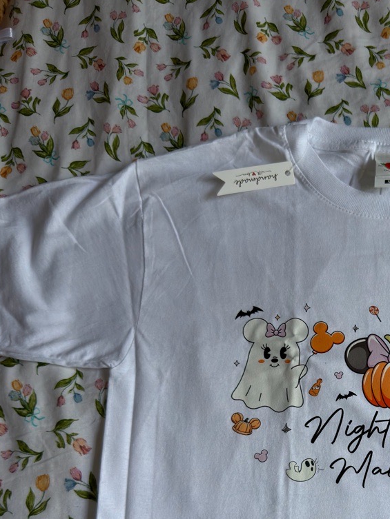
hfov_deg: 26.7
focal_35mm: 51
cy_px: 465
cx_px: 408
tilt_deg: -73.9
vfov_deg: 35.3
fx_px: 766
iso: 100
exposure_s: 1/106
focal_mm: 6.76
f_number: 1.78
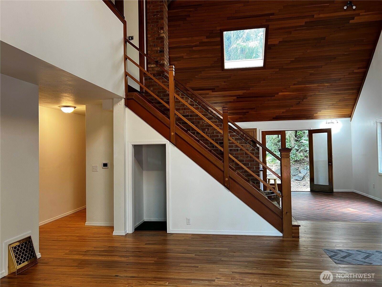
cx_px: 191
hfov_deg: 67.3
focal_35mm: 26
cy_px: 144
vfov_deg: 53.1
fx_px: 287
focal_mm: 5.7
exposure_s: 1/60
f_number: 1.5
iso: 100
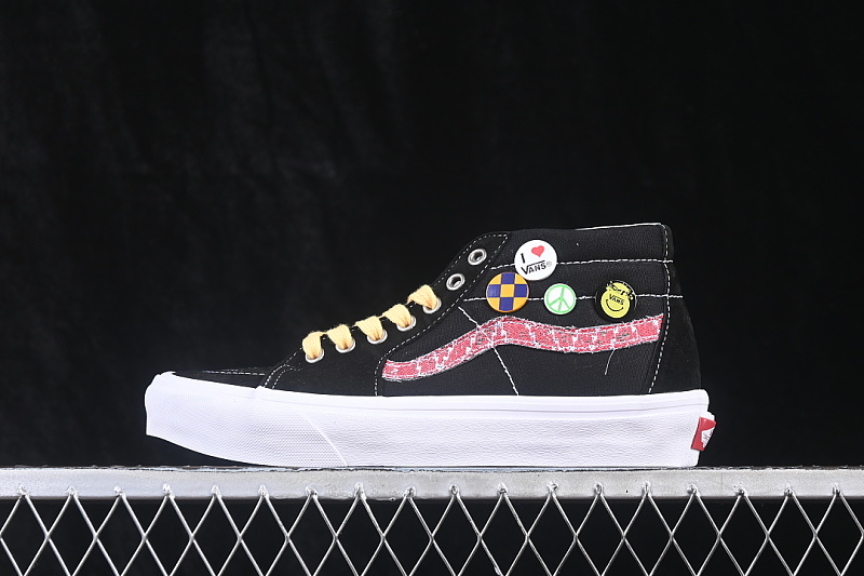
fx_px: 1800
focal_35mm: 75
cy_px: 288
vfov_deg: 18.2
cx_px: 432
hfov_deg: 27.0
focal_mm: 50
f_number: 6.3
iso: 160
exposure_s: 1/60
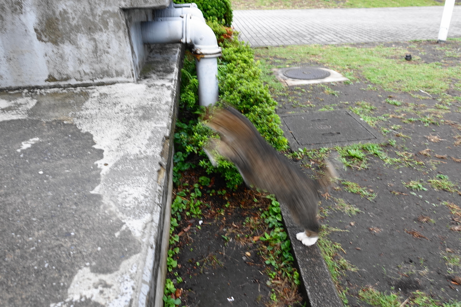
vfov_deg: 53.1
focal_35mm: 24
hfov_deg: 73.7
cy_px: 154
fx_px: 307
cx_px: 230
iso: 125
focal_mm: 8.8
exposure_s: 1/40
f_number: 2.8
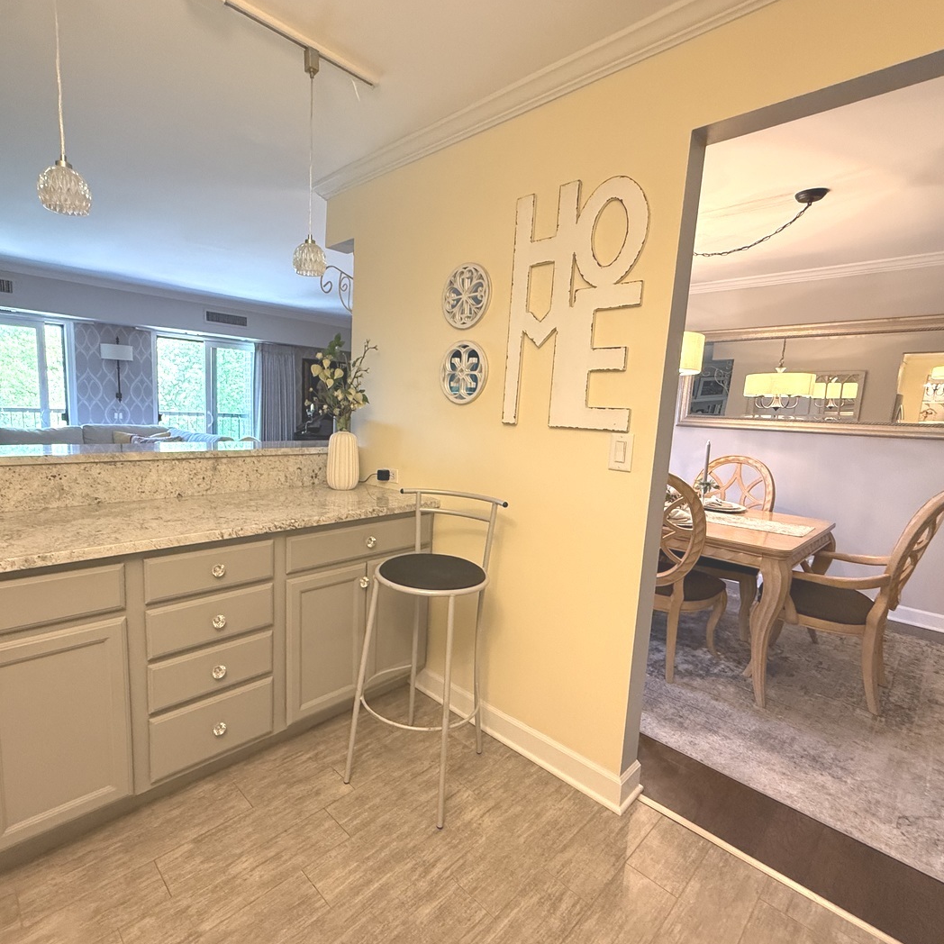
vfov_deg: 84.0
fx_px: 525
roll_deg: -3.0
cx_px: 418
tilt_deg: -7.4
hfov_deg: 83.6
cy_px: 478
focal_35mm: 17
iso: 500
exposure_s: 1/120
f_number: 2.2
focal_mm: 2.22
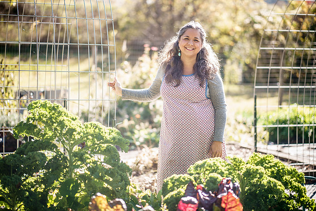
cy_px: 106
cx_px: 158
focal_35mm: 85
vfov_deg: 16.1
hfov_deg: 23.9
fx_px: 746
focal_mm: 85
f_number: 1.8
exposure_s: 1/250
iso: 50
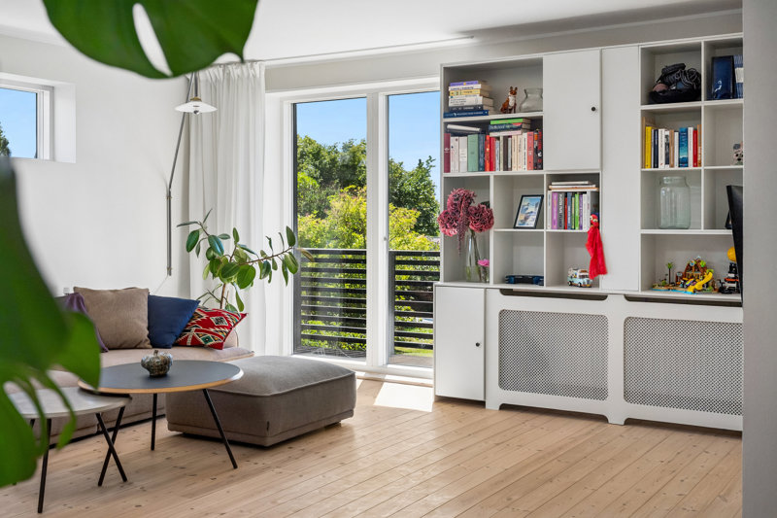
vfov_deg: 33.4
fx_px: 863
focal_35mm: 40
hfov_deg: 48.5
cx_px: 388
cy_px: 259
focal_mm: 40
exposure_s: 1/250
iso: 400
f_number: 6.3
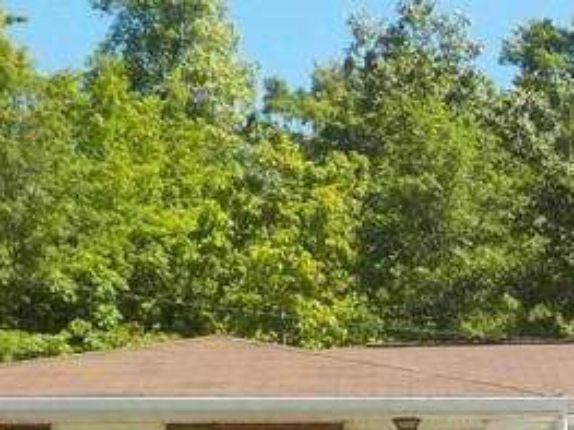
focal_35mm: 117
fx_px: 1939
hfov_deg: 15.8
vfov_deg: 12.5
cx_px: 803
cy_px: 454
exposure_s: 1/640
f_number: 3.3
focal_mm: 4.1
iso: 125
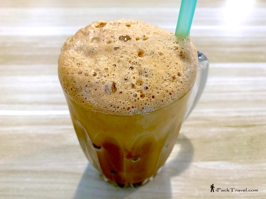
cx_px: 133
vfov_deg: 53.1
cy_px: 100
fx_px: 200
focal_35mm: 26
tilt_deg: -48.7
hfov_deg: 67.3
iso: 400
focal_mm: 4.25
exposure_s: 1/52
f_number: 1.8
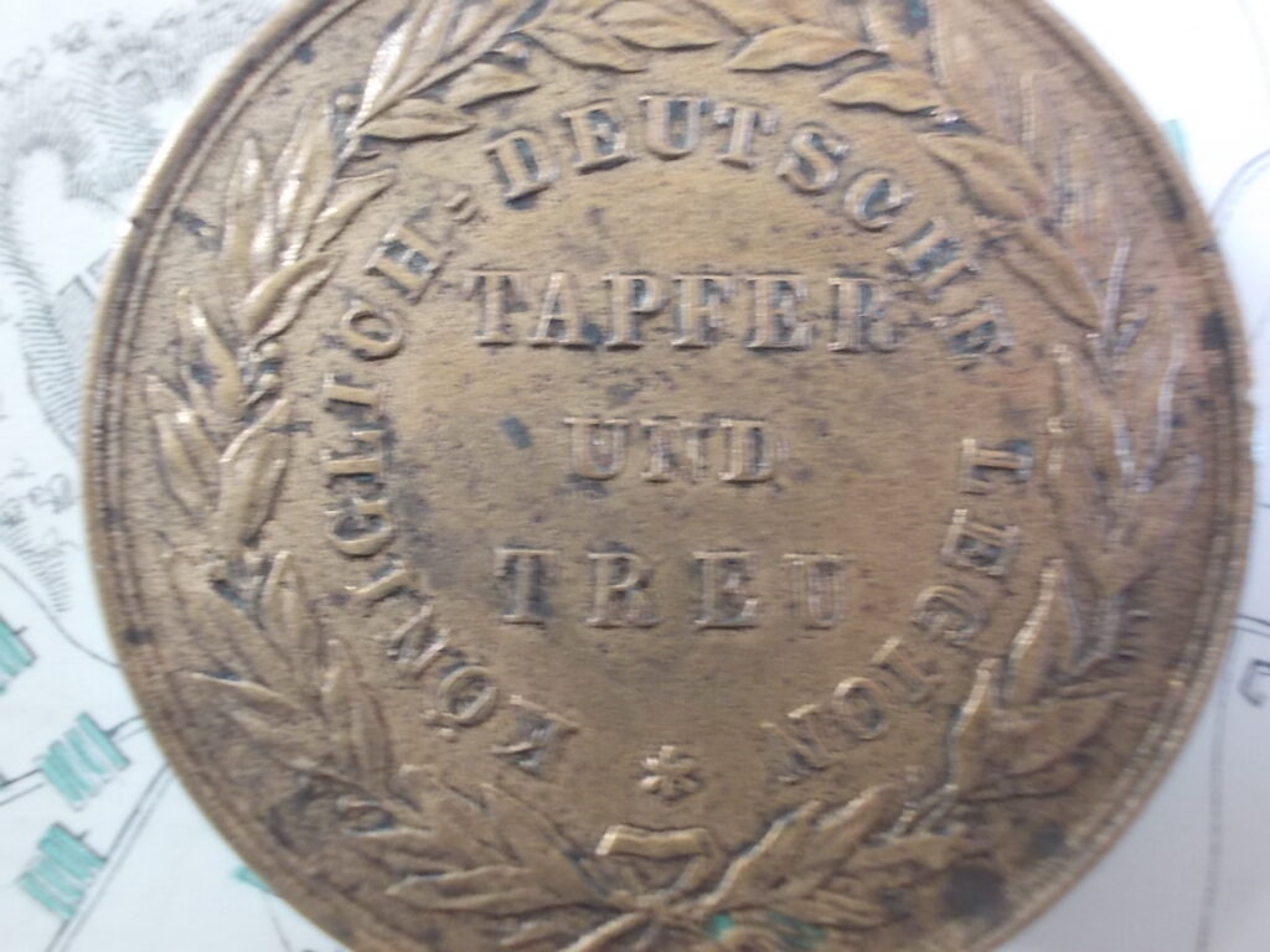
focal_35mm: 43
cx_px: 635
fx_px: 1578
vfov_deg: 33.6
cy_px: 476
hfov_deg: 43.9
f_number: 3.3
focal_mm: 6.1
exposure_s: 1/10
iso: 200
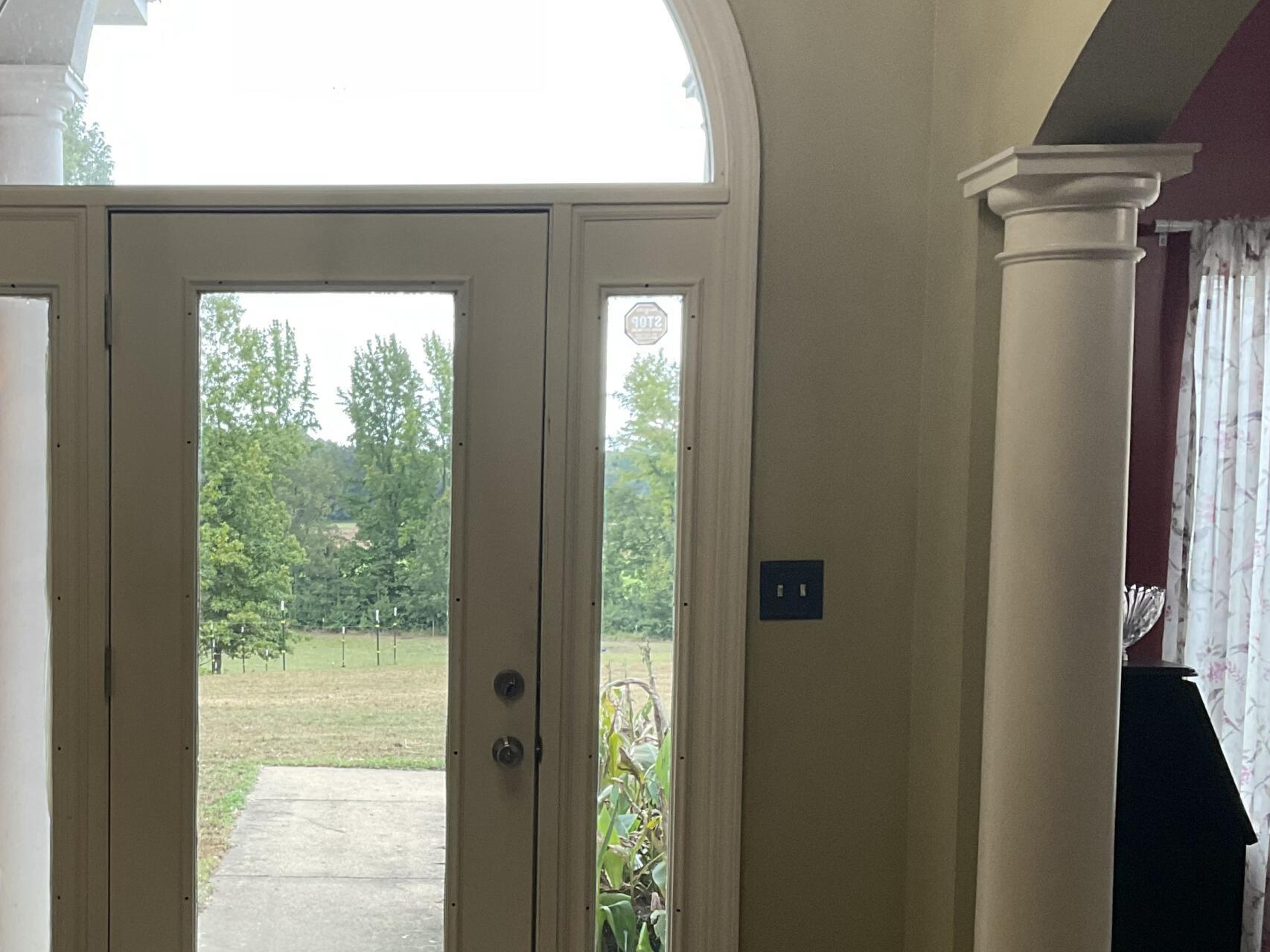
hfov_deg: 36.4
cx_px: 277
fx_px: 1871
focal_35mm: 51
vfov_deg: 28.4
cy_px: 622
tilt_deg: -3.6
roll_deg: -1.8
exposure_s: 1/60
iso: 50
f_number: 1.8
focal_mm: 3
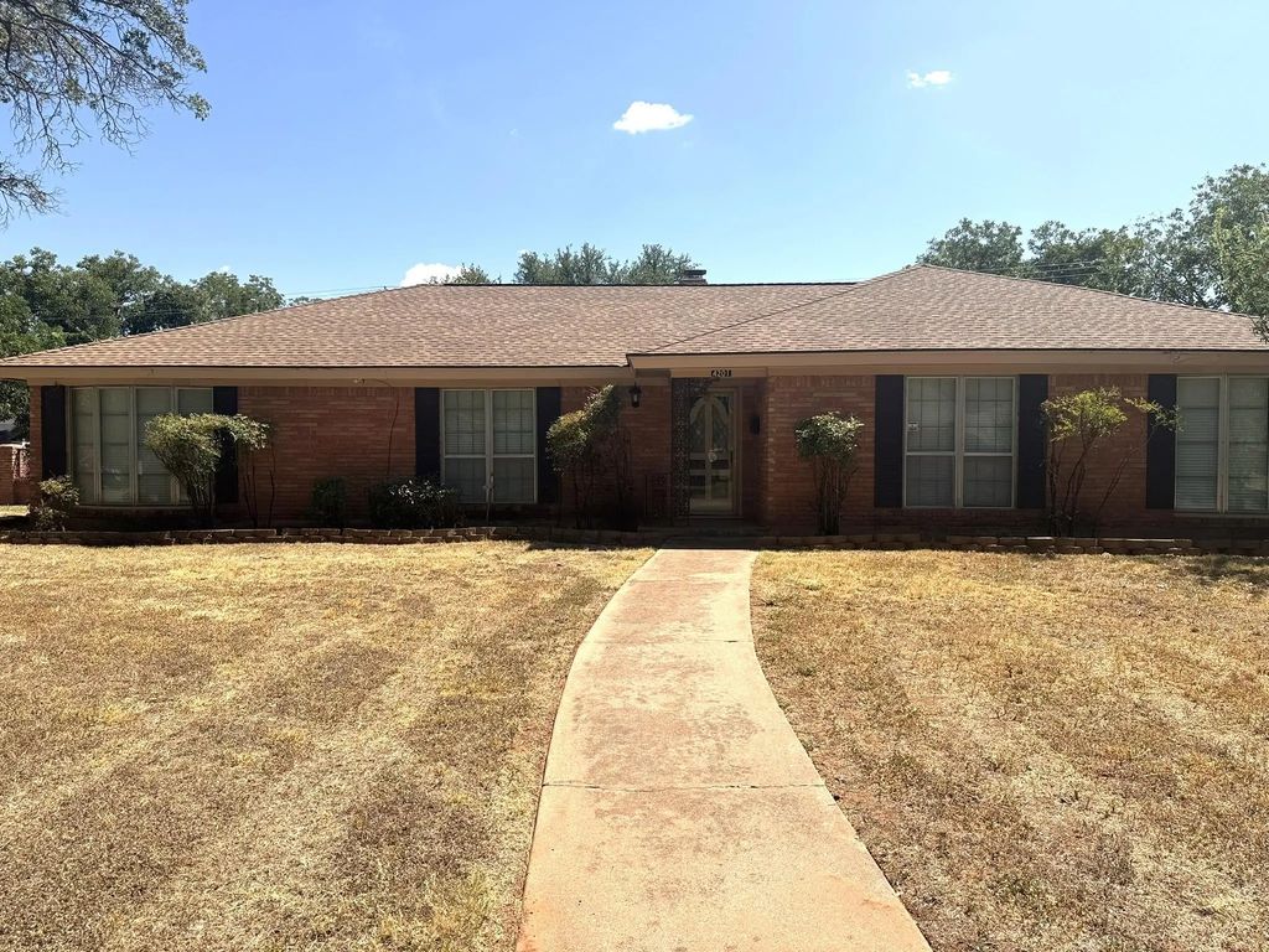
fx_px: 880
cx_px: 634
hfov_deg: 71.6
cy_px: 476
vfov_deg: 56.8
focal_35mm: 24
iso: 80
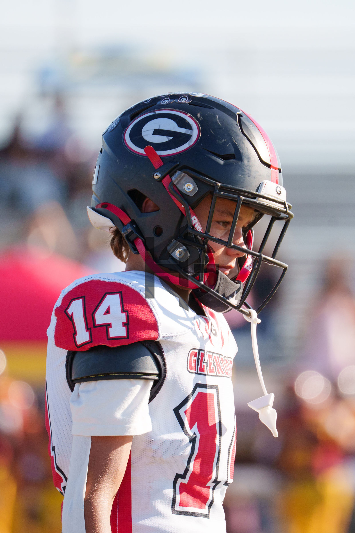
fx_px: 9523
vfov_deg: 3.2
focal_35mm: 644
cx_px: 233
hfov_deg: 2.1
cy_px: 247
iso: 320
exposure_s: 1/1000
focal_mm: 400
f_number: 6.3
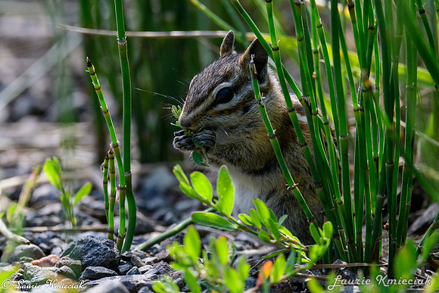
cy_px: 112
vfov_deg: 1.3
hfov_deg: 2.0
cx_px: 239
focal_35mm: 1046
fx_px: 12757
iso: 1600
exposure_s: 1/2000
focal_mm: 500
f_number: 5.6
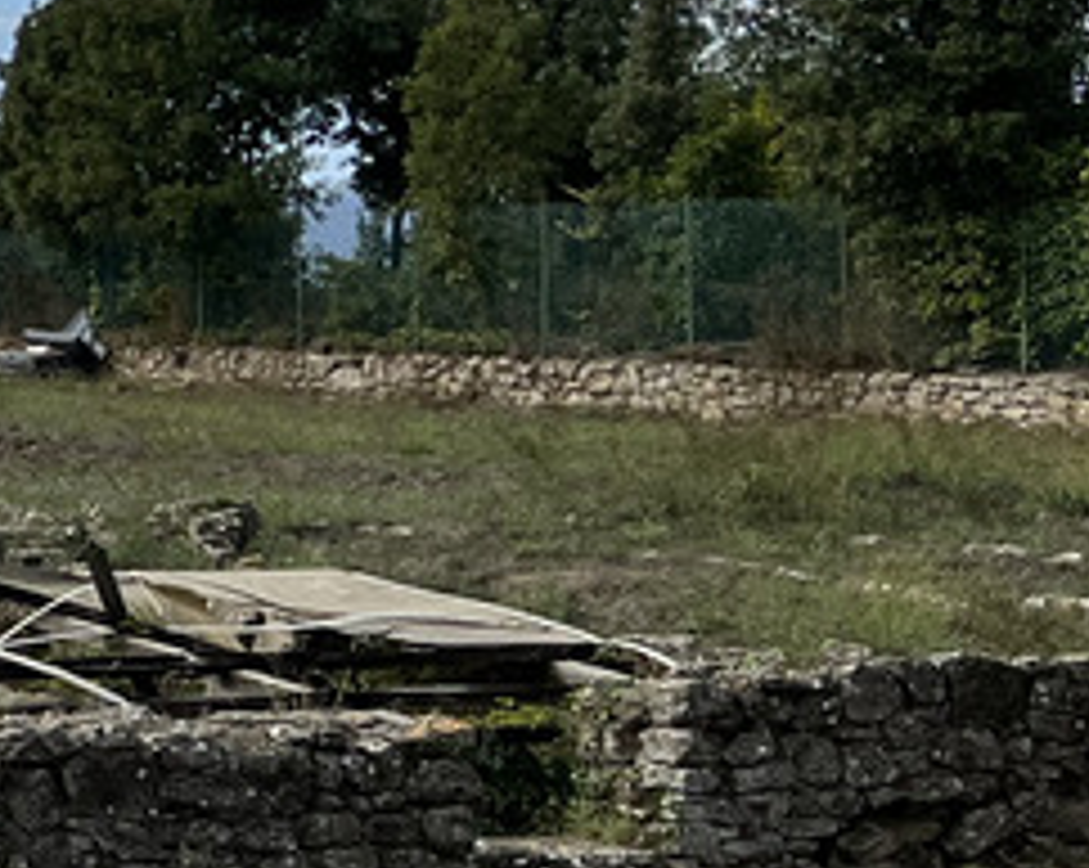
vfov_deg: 12.2
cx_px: -1125
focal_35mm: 126
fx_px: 4056
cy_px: 225
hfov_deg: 13.1
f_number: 1.5
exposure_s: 1/6993
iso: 50
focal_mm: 5.7
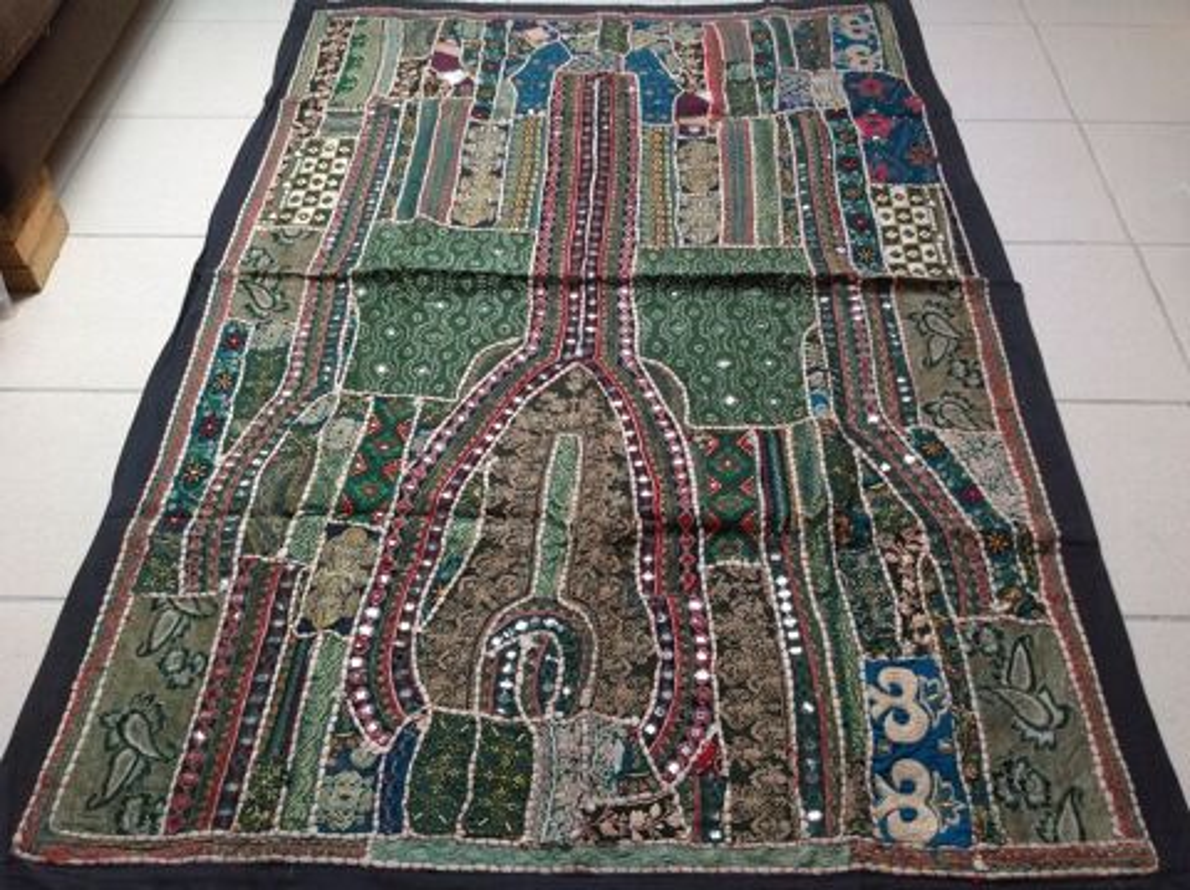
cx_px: 595
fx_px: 1202
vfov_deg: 40.6
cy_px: 445
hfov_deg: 52.7
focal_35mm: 35
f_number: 2.4
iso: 64
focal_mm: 4.28
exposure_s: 1/30
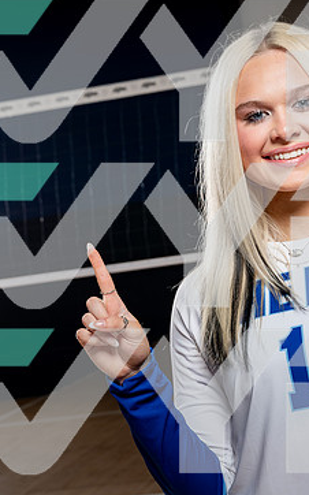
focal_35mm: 80
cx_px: 264
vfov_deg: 25.8
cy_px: 236
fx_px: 1079
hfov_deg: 16.1
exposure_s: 1/250
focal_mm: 49
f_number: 8
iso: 100
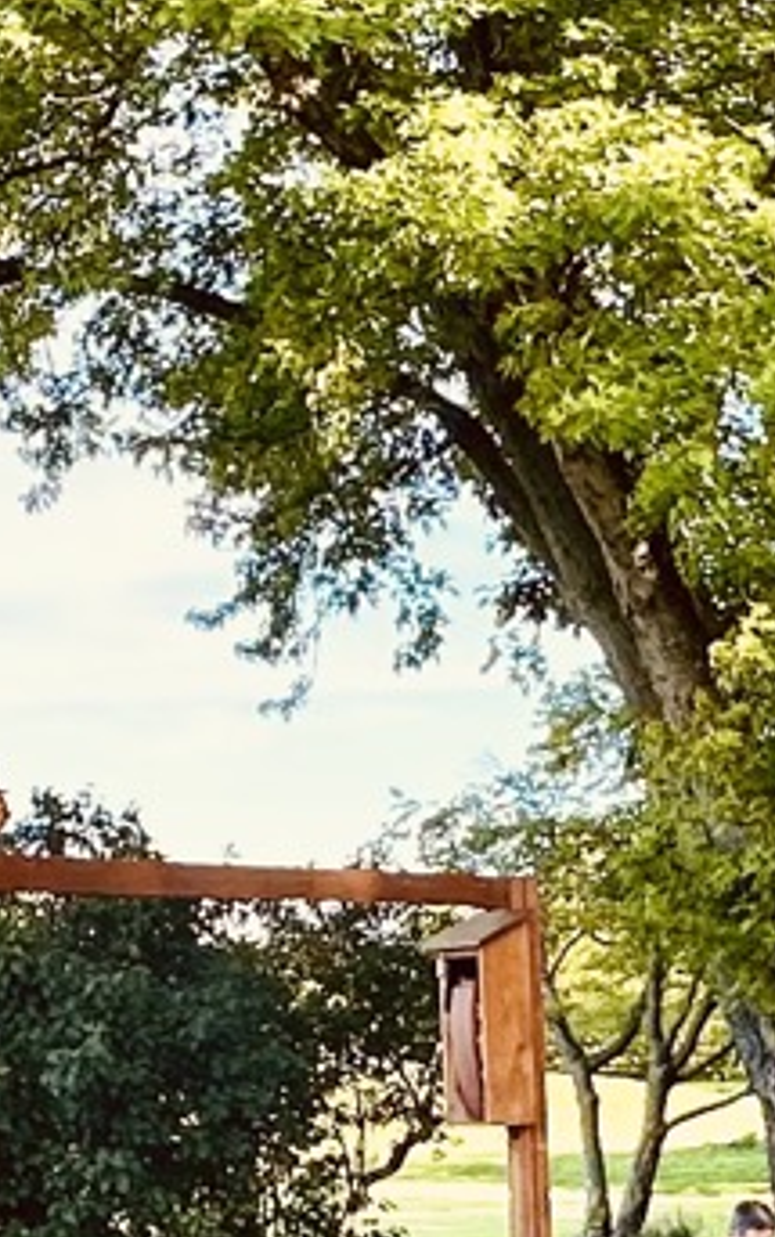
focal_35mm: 83
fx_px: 2799
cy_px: 869
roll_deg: +0.8
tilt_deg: +2.7
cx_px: 479
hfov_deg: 15.7
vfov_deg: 24.7
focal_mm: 2.22
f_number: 2.2
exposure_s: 1/303
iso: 40
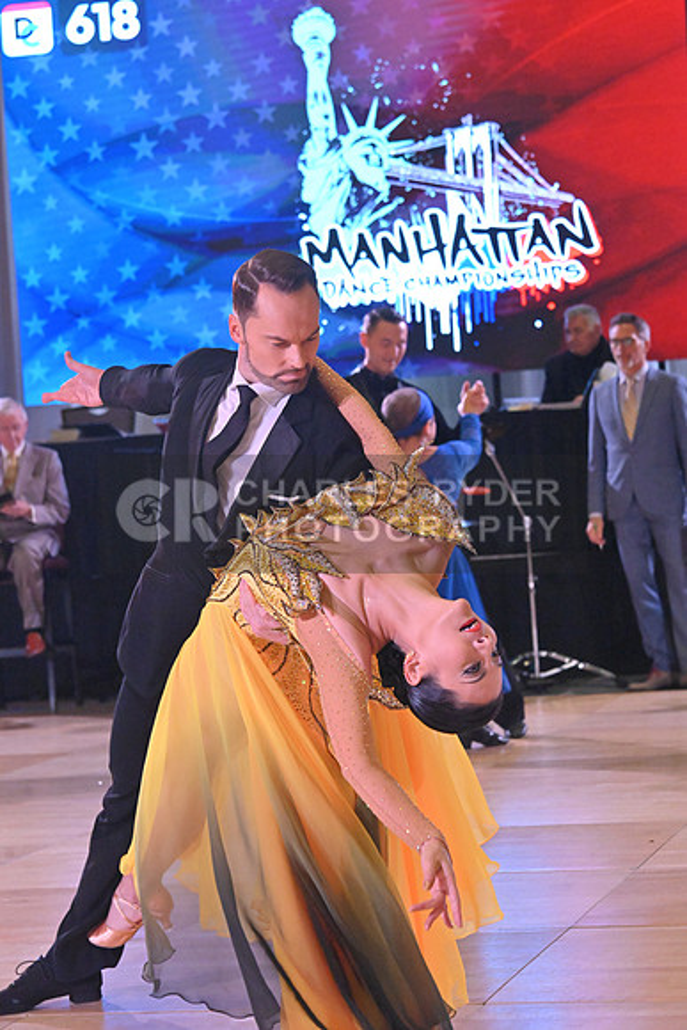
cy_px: 515
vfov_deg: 19.5
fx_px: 3004
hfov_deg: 13.0
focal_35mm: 105
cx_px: 344
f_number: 8
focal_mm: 105
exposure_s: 1/400
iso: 6400
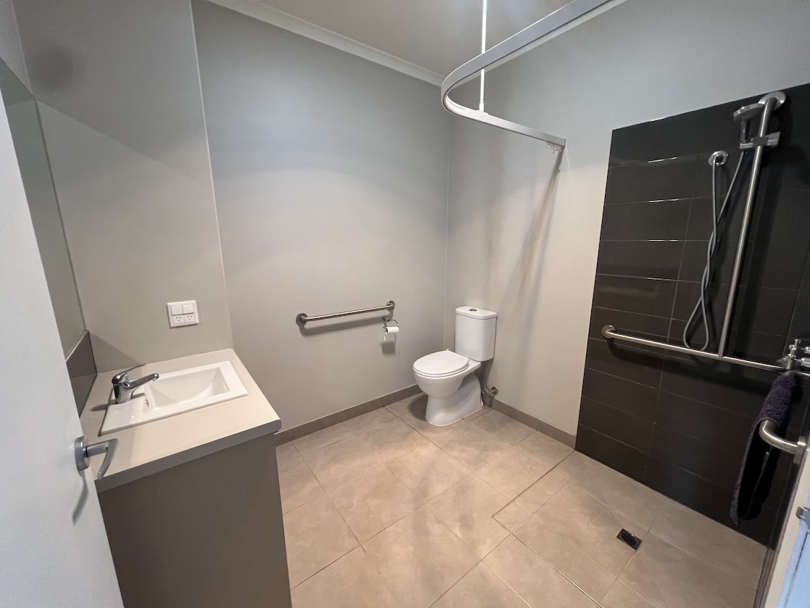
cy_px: 304
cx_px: 405
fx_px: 304
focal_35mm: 13
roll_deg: +1.7
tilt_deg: -11.9
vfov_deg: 89.9
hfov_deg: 106.2
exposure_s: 1/100
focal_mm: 1.57
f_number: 1.8
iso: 200
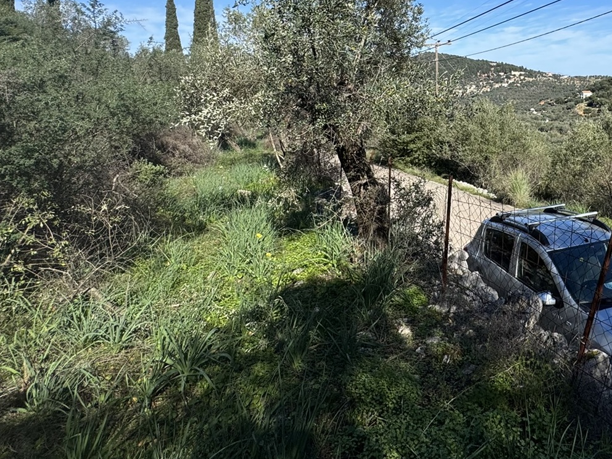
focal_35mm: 26
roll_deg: +0.4
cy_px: 91
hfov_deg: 62.0
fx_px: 460
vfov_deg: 49.9
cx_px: 485
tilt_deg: +1.3
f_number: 2.2
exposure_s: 1/1748
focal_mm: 2.22
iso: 50
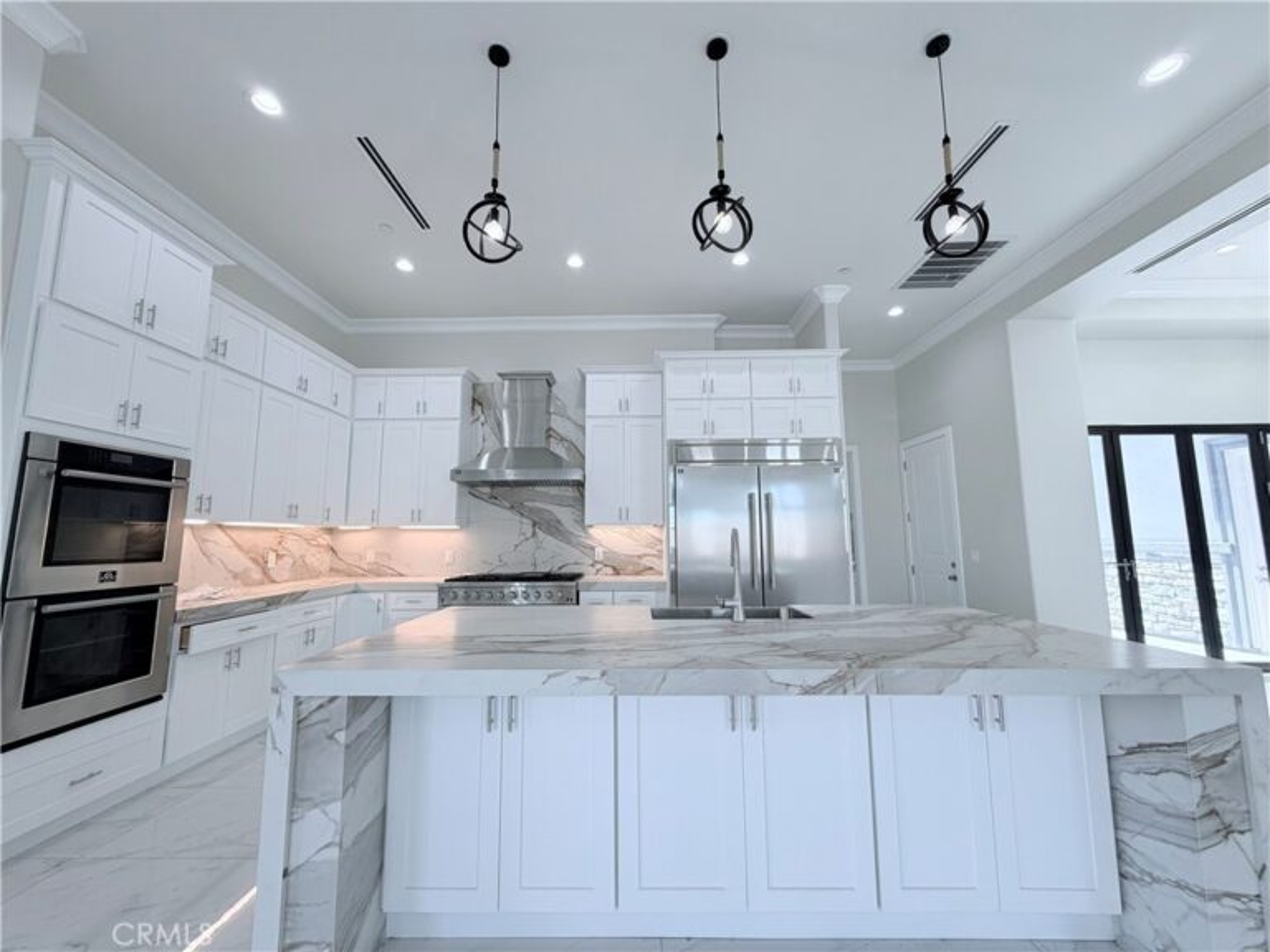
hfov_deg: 102.1
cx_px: 635
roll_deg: -0.5
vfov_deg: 85.7
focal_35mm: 14
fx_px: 514
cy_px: 476
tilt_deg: +6.3
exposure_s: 1/120
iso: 64
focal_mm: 2.22
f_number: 2.2
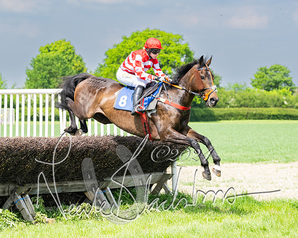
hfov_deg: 12.3
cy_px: 135
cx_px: 85
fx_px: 1384
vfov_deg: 9.8
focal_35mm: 157
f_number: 5
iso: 400
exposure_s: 1/1250
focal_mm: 91
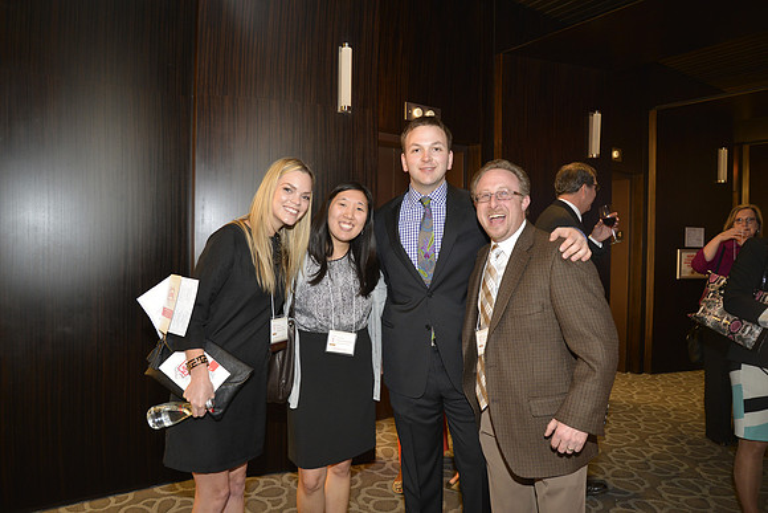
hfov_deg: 73.7
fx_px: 512
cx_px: 384
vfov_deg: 53.2
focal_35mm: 24
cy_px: 256
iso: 800
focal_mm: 24
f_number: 4
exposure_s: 1/60
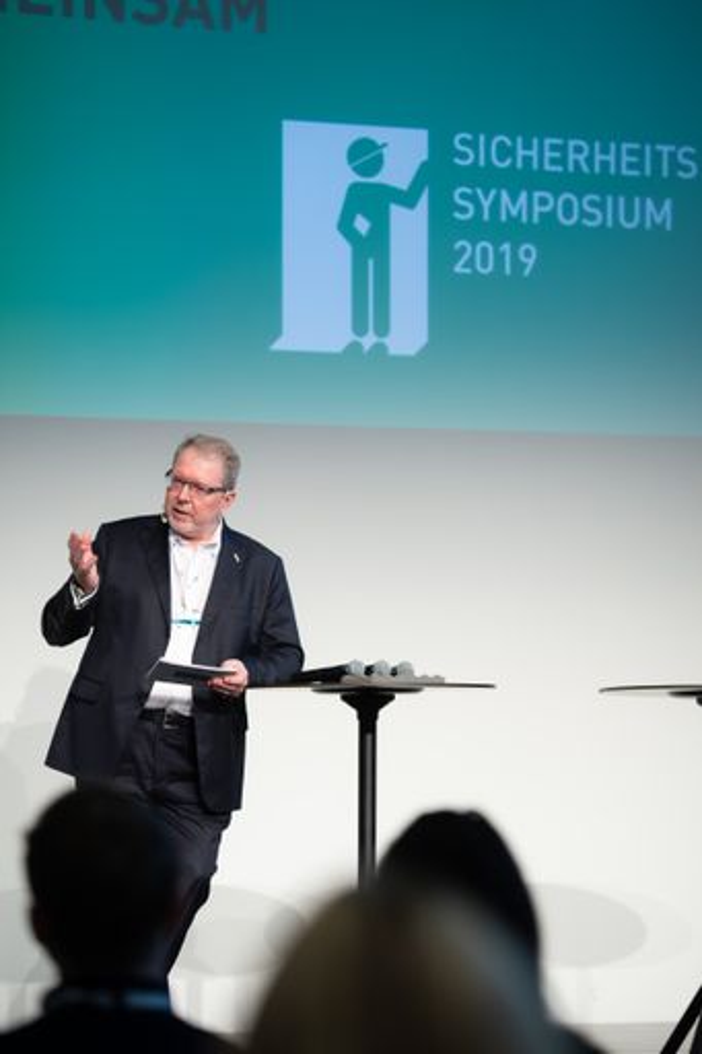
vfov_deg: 17.1
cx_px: 351
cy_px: 527
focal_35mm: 120
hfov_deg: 11.4
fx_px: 3512
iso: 1000
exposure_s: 1/160
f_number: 3.2
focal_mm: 120
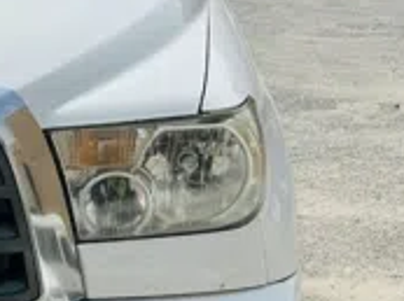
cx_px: -285
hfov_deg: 18.2
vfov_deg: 16.4
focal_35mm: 89
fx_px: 1037
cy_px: 240
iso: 80
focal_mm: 6.86
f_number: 1.78
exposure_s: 1/9709
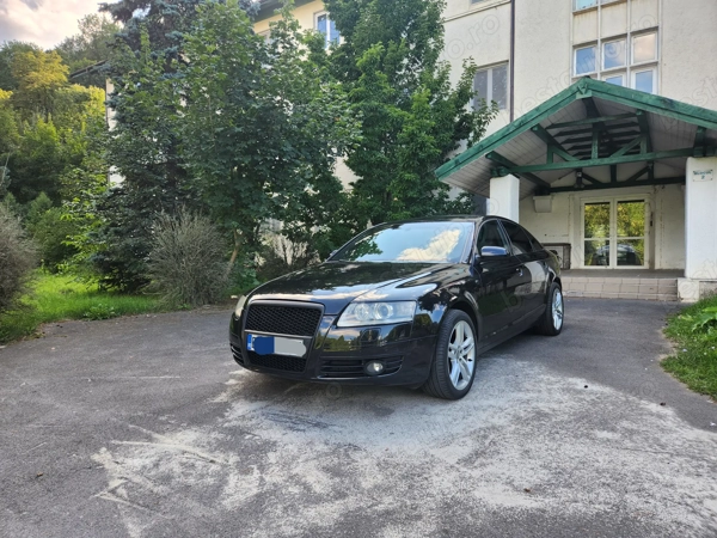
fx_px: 476
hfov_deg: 73.9
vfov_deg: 58.9
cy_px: 269
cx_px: 358
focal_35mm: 23
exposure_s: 1/182
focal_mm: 5.4
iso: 25
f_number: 1.8
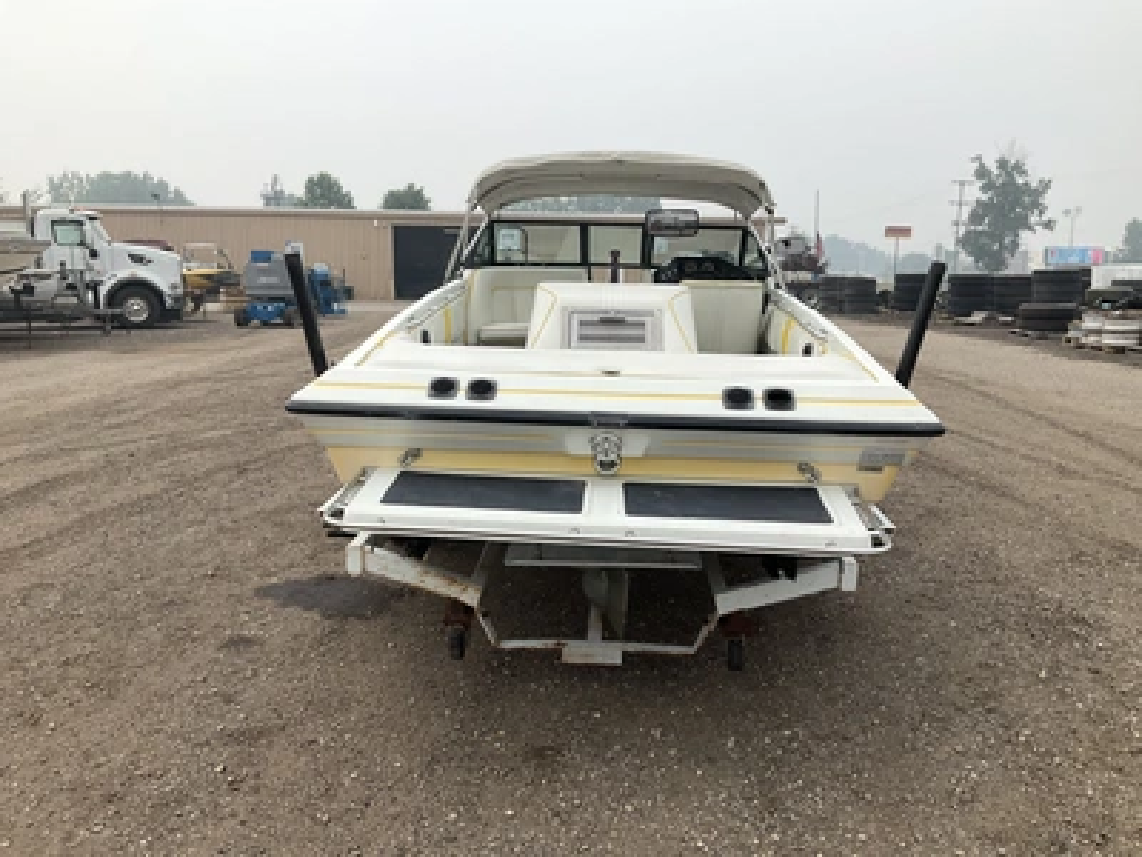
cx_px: 571
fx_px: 957
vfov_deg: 48.2
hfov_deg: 61.7
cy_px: 428
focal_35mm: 29
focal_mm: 3
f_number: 1.8
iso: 25
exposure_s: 1/1490
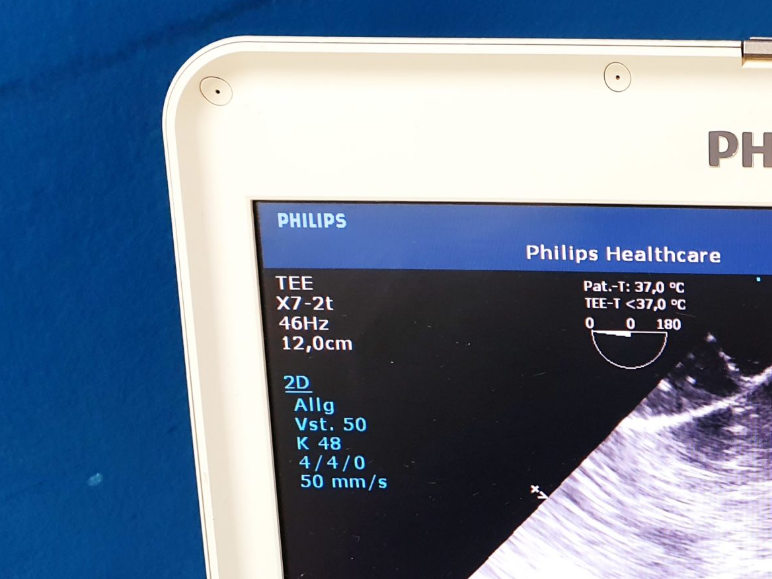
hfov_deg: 30.5
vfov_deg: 25.0
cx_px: 831
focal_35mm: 57
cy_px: 506
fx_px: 1271
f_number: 2.4
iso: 200
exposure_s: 1/50
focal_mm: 4.3
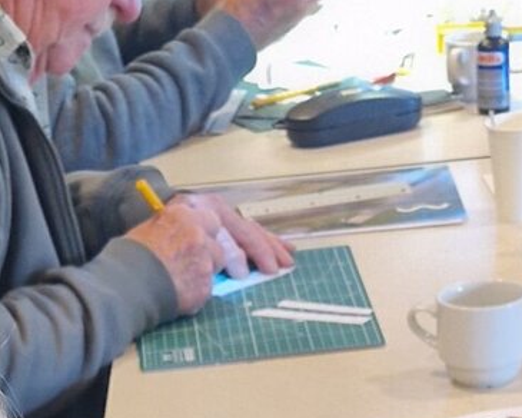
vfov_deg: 11.1
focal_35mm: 123
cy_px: 903
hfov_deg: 15.6
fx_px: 1900
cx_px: 247
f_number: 1.8
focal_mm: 5.4
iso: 250
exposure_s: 1/30
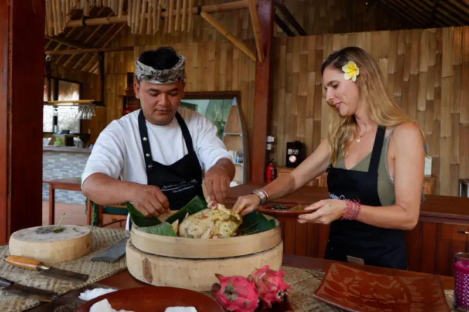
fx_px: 391
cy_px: 156
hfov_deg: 61.9
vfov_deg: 43.6
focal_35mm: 30
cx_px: 234
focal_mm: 20.1
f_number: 3.8
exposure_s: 1/42
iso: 640
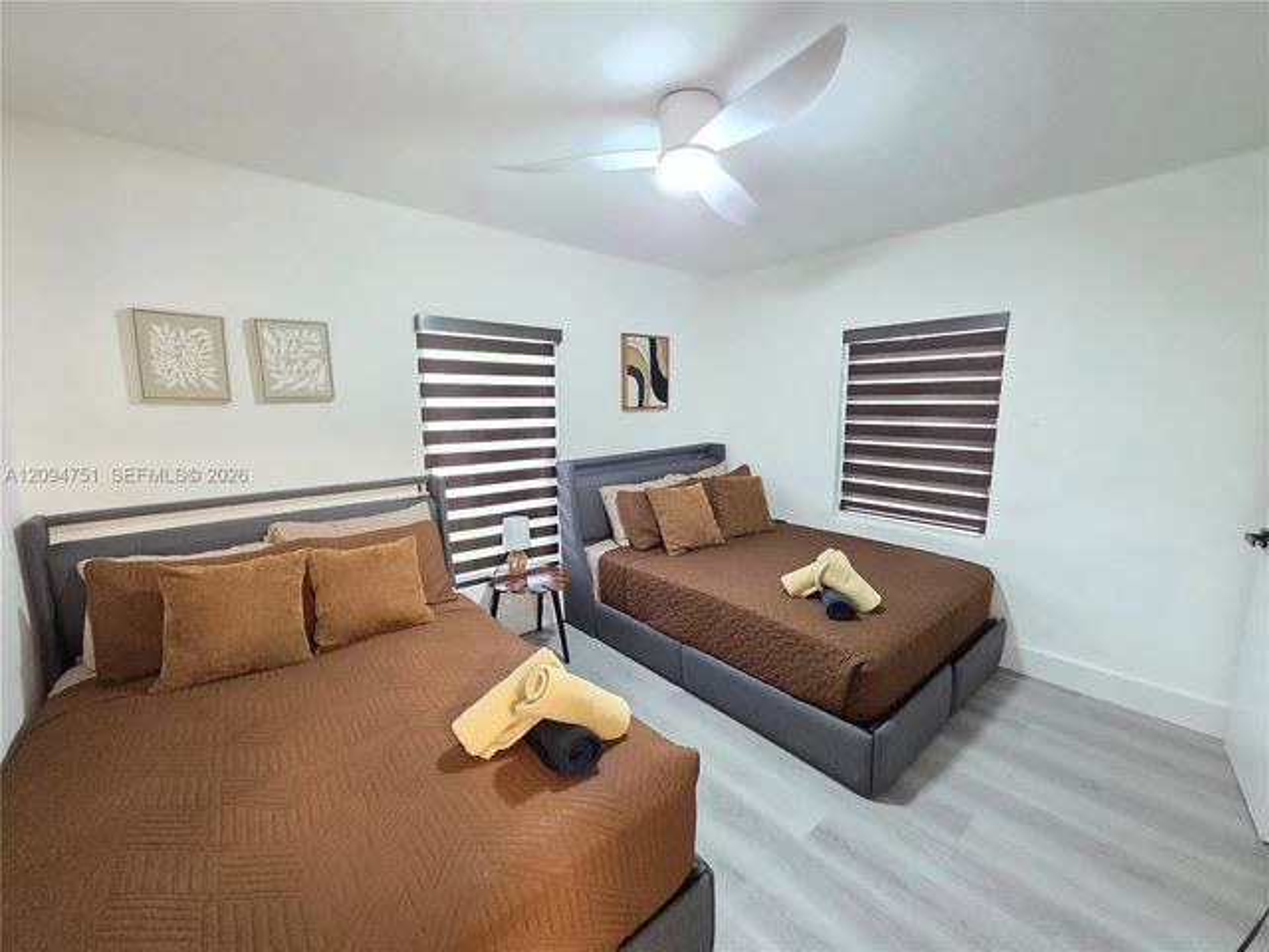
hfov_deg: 106.2
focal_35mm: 13
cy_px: 476
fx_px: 477
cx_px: 634
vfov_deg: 89.9
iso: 1250
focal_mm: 2.2
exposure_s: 1/30
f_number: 2.2
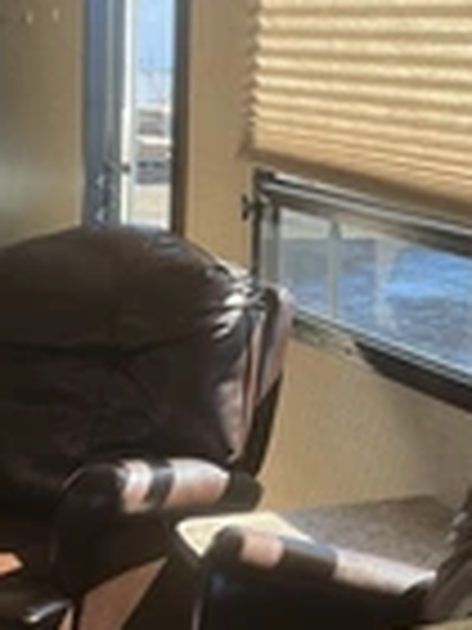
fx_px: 1509
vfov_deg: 23.5
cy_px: 266
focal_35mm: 83
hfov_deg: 17.6
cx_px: 409
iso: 25
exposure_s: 1/122
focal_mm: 3
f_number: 1.8
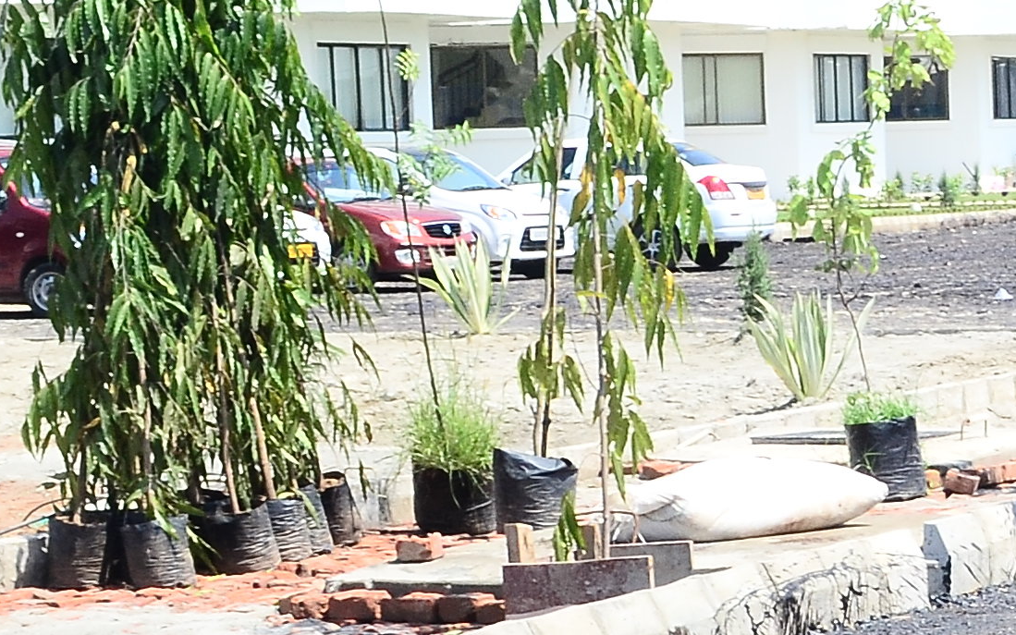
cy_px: 481
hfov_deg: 13.9
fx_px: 3904
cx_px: 1528
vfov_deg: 9.3
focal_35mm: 141
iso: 200
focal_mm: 22
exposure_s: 1/125
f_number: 11
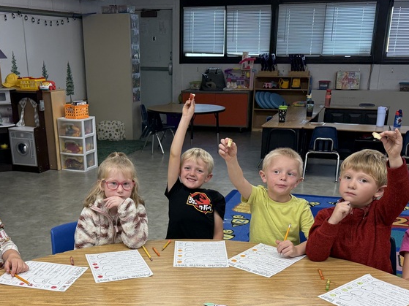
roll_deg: +1.0
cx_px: 173
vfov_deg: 31.9
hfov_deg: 42.8
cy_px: 248
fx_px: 520
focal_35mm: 44
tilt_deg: -19.7
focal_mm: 6.76
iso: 125
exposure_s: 1/120
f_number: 1.78
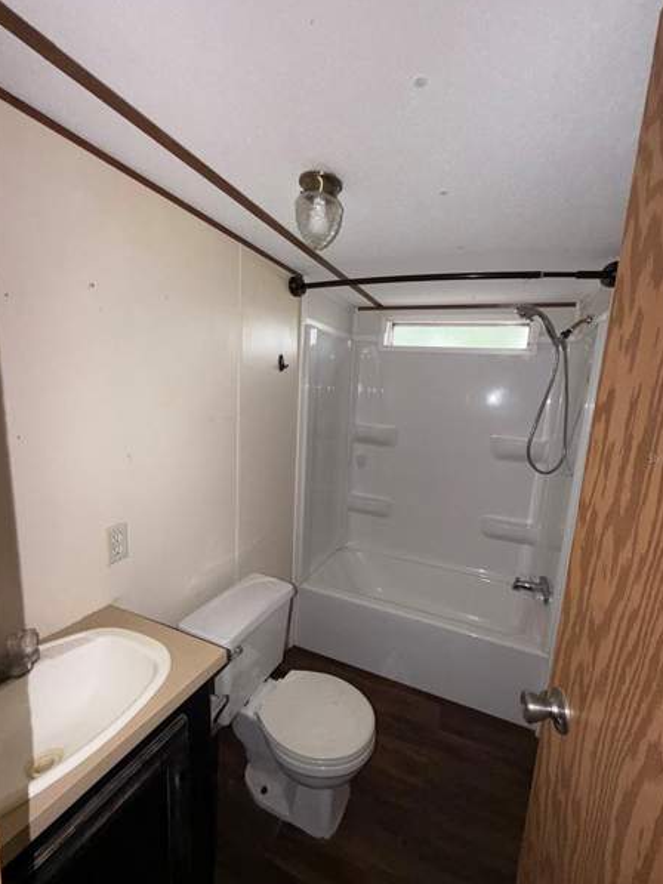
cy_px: 458
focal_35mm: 15
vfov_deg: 98.1
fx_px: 383
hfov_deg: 81.7
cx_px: 348
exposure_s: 1/42
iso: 125
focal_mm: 2.22
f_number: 2.2
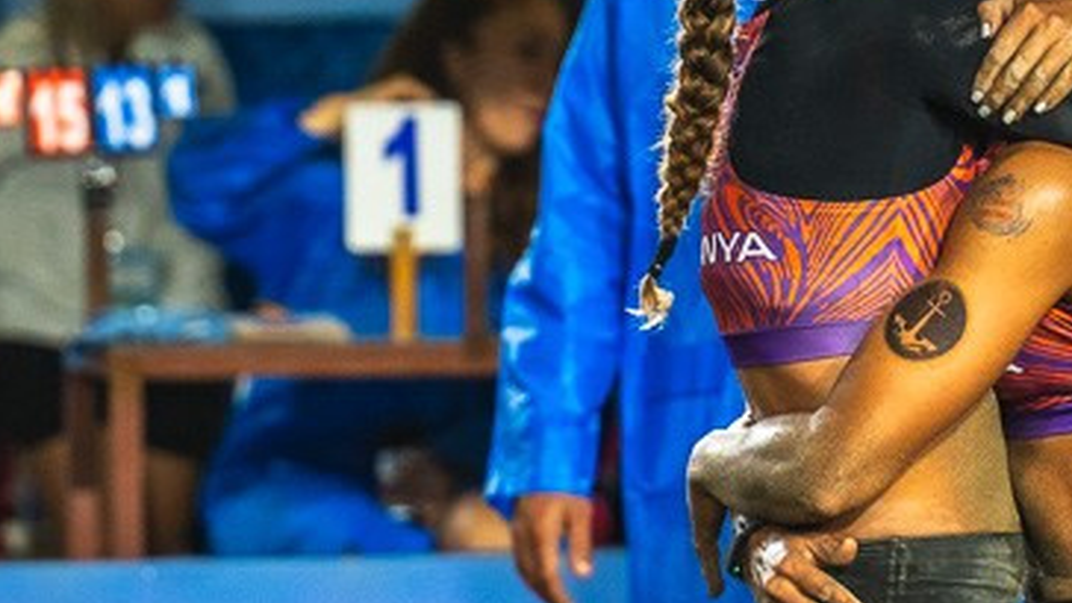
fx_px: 15724
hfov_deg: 3.9
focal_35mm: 553
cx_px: 1072
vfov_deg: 2.2
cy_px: 552
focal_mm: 150
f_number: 3.5
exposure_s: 1/1250
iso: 1250
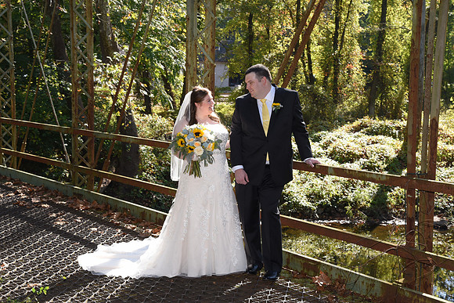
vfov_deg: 24.6
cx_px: 227
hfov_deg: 36.2
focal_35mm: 55
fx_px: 694
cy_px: 152
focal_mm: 55
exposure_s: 1/200
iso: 640
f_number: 9
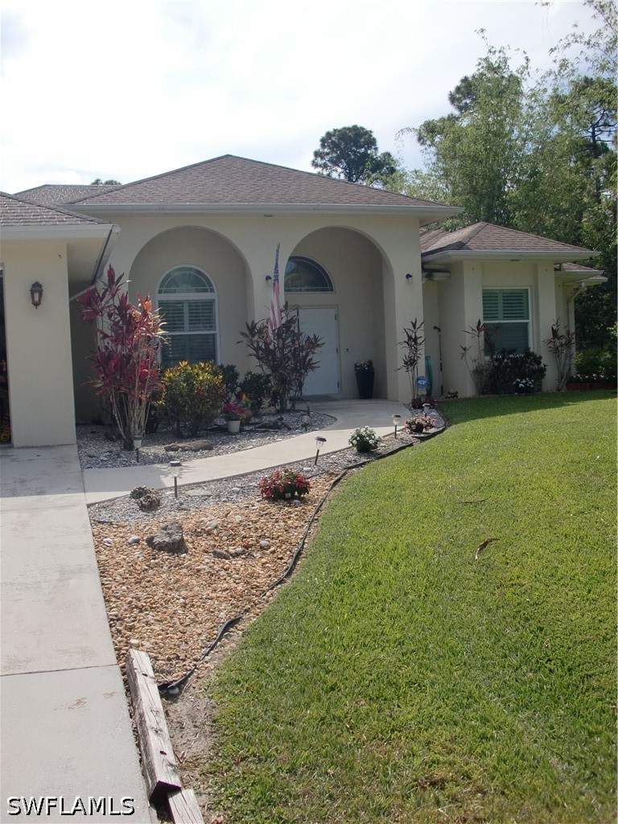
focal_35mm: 36
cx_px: 309
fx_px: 857
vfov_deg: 51.4
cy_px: 412
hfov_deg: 39.7
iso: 64
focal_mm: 6.3
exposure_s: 1/250
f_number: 7.9
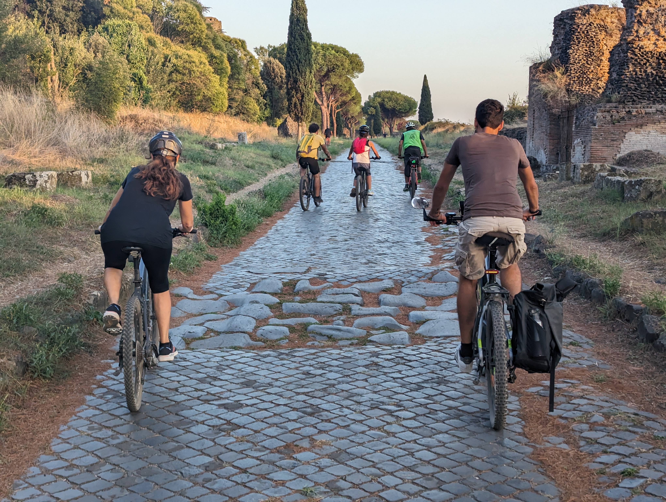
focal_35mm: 48
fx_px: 925
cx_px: 333
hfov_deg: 39.6
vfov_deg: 30.3
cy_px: 251
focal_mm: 6.81
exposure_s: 1/267
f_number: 1.85
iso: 49
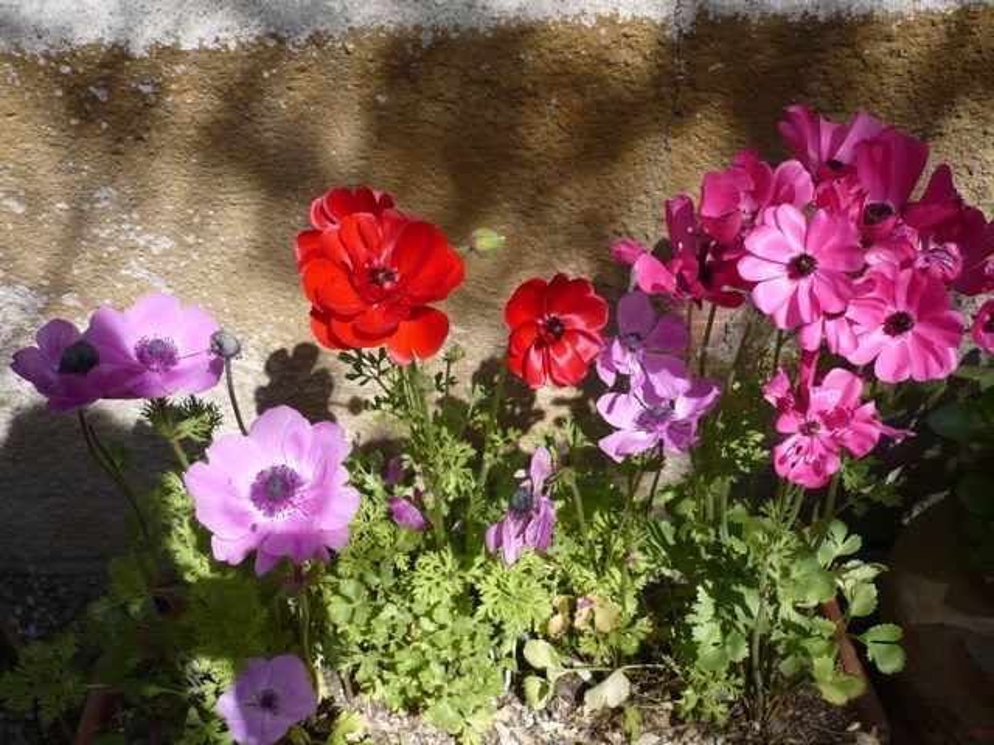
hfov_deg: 52.6
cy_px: 372
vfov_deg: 40.7
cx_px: 497
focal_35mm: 35
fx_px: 1005
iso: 100
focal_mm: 5.8
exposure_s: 1/1000
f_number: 2.8
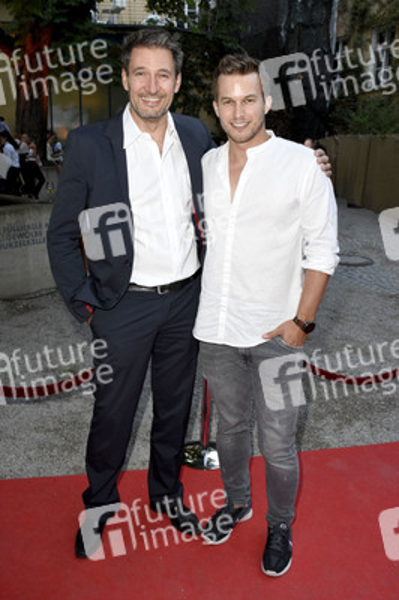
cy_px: 300
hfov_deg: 43.5
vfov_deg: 62.0
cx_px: 200
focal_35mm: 30
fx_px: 500
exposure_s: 1/60
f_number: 6.3
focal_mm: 20
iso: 800
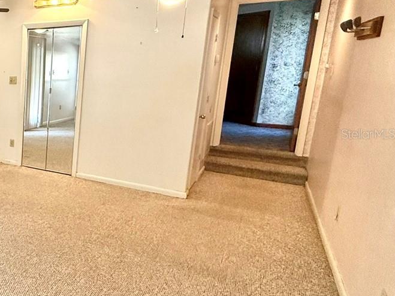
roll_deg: -0.2
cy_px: 134
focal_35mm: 34
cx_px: -82
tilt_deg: -10.0
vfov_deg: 41.7
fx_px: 388
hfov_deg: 39.0
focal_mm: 2.22
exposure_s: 1/120
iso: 200
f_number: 2.2
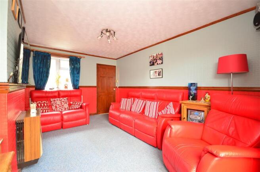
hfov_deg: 95.1
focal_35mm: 16
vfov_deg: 71.8
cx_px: 130
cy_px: 86
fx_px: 119
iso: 200
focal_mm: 11
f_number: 5
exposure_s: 2
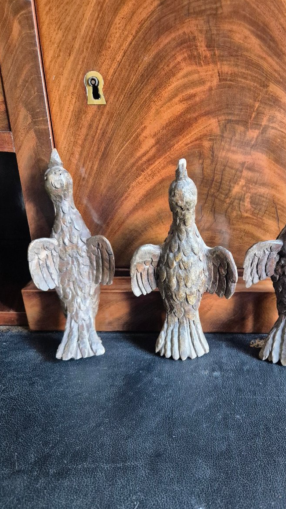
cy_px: 262
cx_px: 189
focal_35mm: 26
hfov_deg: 43.8
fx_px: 350
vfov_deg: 71.9
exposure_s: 1/100
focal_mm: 5.4
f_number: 1.8
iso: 1600
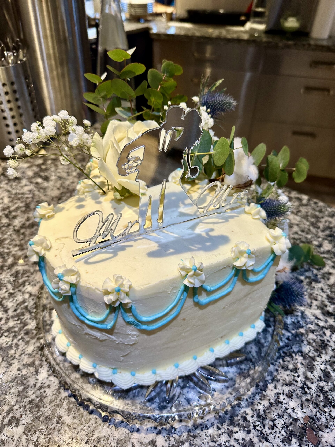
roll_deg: -1.7
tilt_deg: -40.5
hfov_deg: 56.8
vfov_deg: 71.6
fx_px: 310
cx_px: 168
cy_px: 224
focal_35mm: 24
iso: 200
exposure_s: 1/100
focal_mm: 6.86
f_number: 1.78
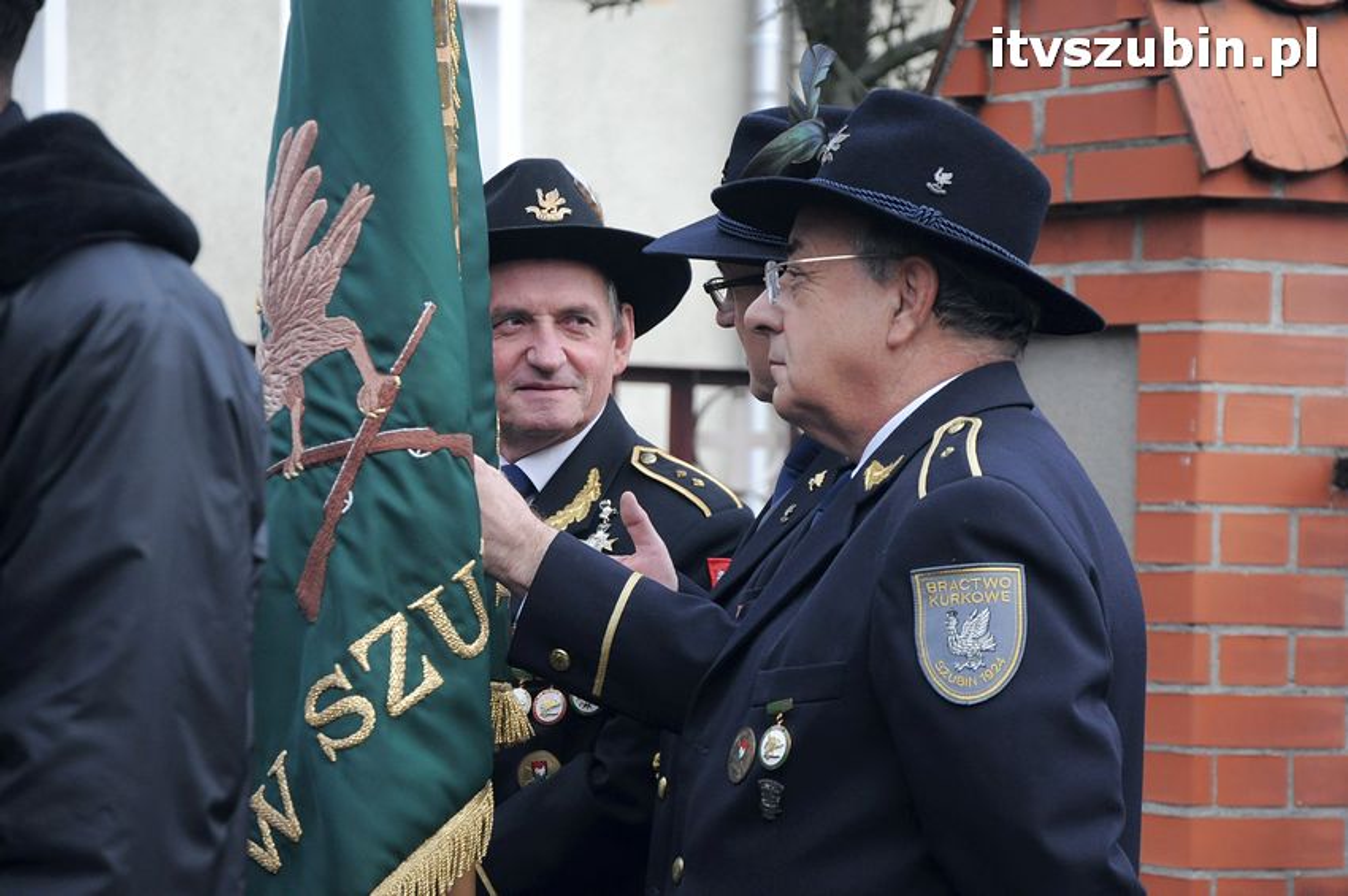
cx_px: 674
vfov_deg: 10.1
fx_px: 5050
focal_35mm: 135
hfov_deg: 15.2
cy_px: 448
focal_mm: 90
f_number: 5.6
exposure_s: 1/500
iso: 800
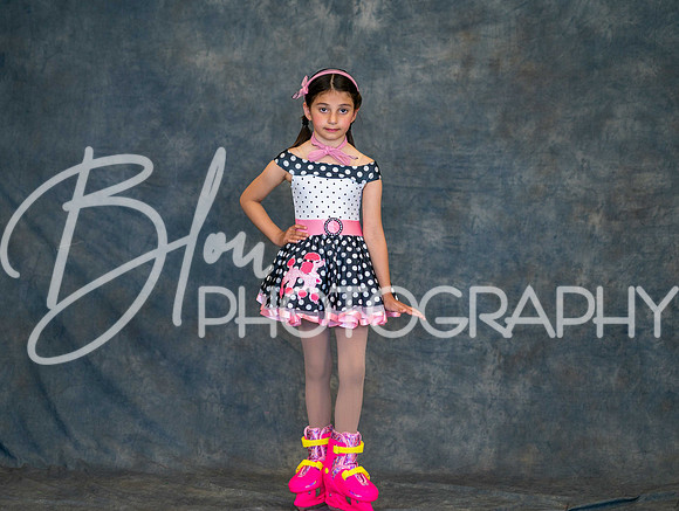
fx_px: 2070
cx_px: 298
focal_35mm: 105
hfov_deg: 18.6
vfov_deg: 14.1
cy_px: 219
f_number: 1.8
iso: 320
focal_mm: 85
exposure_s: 1/200
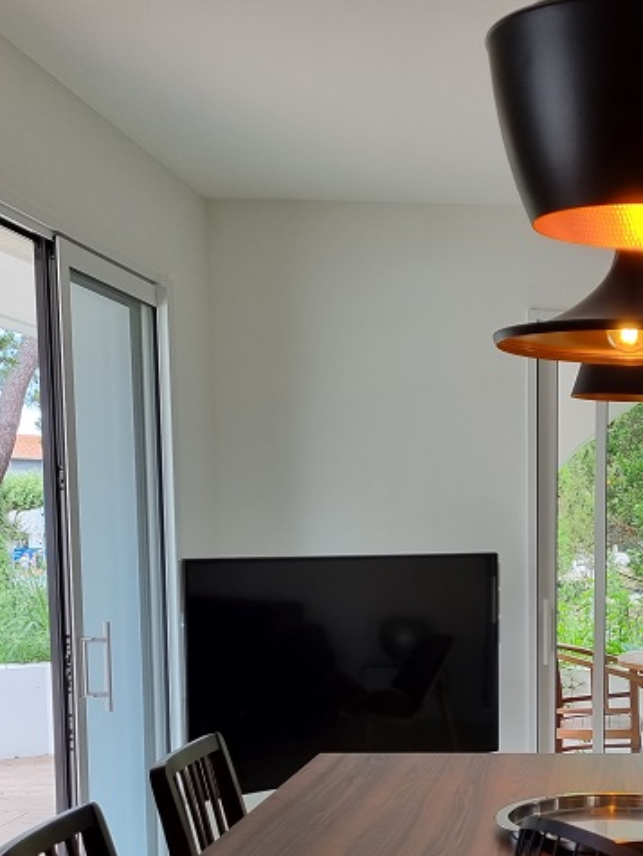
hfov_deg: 25.0
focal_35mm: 56
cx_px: 634
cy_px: 665
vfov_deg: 33.5
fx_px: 1385
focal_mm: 5.4
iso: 50
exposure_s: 1/125
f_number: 1.8
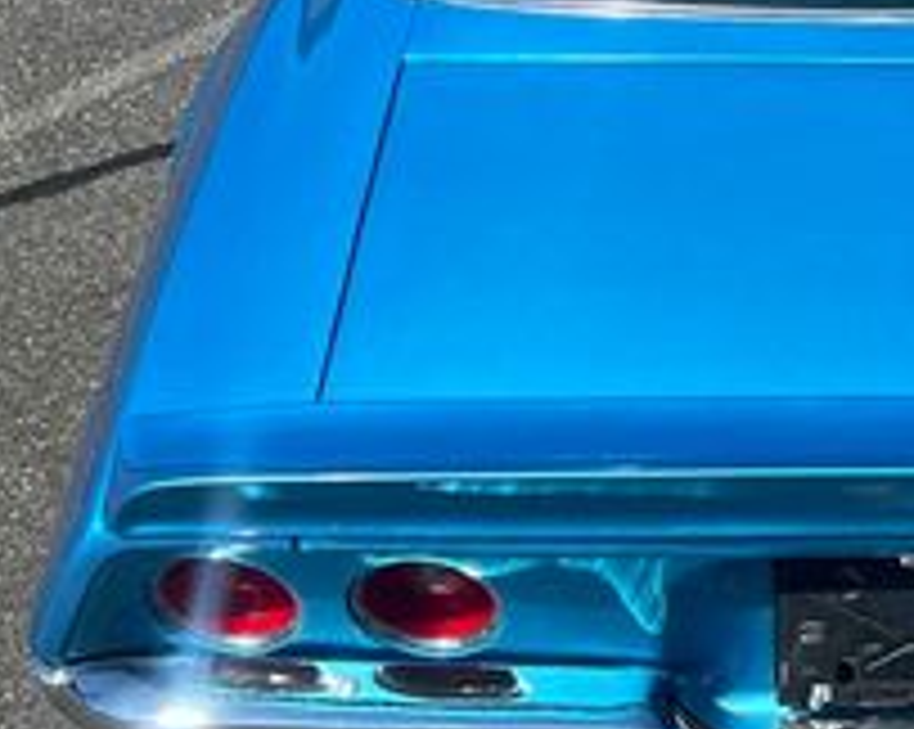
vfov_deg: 18.8
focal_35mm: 80
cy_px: 54
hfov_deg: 22.4
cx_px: 1022
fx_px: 2162
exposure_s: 1/2632
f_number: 1.5
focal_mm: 5.7
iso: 50
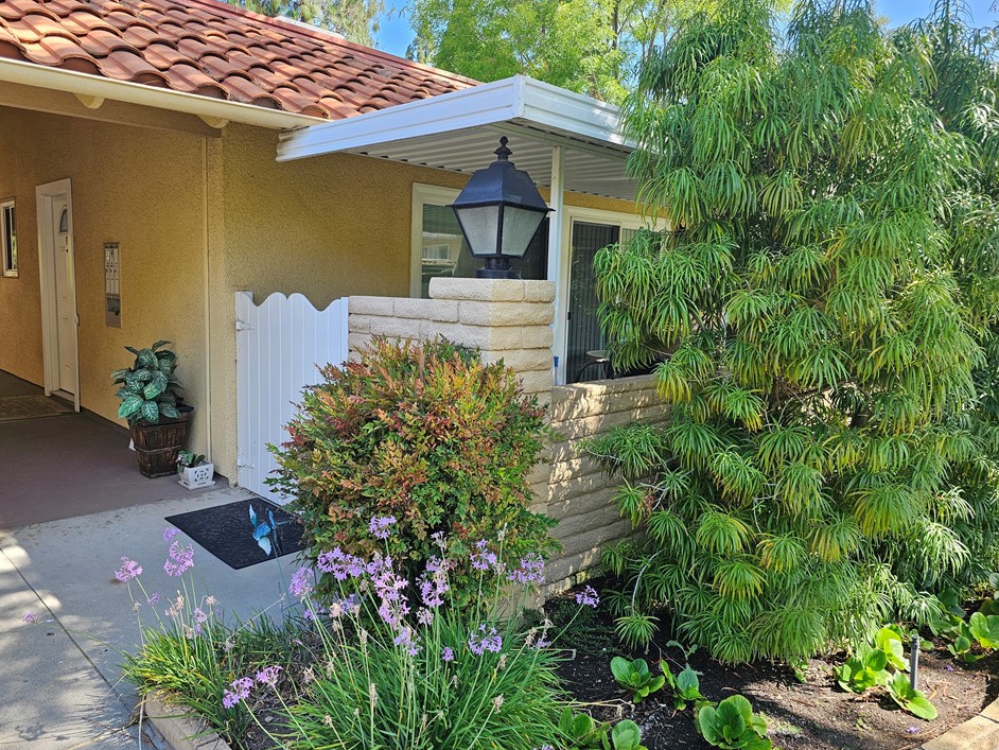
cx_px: 473
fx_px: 722
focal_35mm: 25
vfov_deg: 54.9
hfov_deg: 69.3
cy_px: 379
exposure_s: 1/180
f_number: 1.7
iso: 20
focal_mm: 6.3
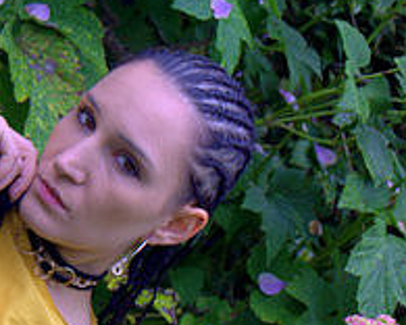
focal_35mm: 156
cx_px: 96
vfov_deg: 9.9
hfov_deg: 12.3
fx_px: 1876
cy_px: 222
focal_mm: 45
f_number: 5.6
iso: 100
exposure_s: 1/160
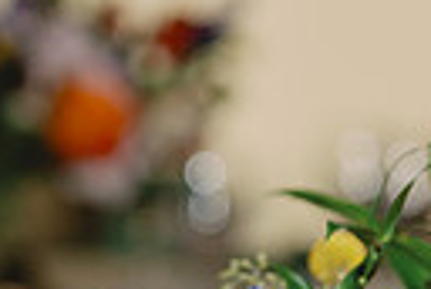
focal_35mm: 578
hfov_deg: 3.6
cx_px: 178
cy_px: 398
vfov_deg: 2.4
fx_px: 6936
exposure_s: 1/160
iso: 200
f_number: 4.5
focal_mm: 128
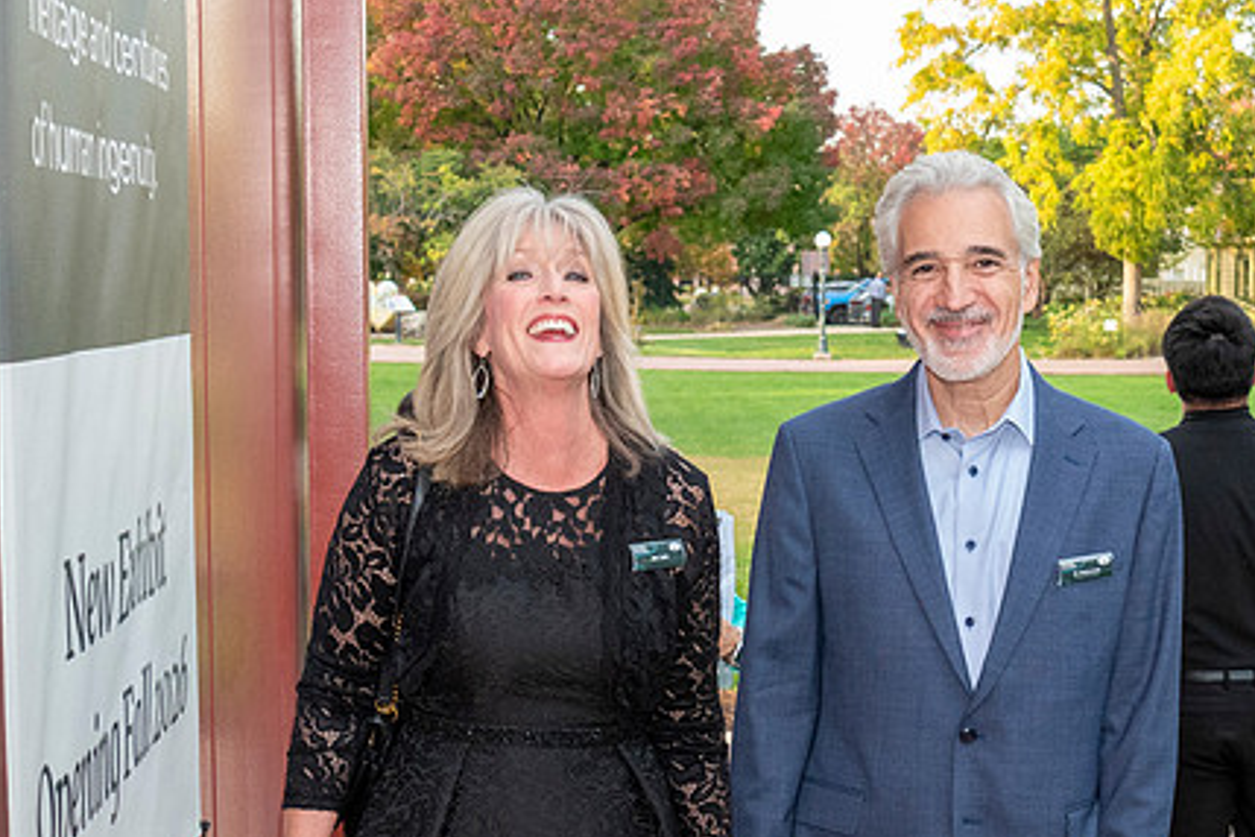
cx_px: 802
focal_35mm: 77
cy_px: 534
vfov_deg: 17.7
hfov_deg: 26.2
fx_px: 2684
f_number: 9
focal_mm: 38
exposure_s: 1/200
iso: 3200
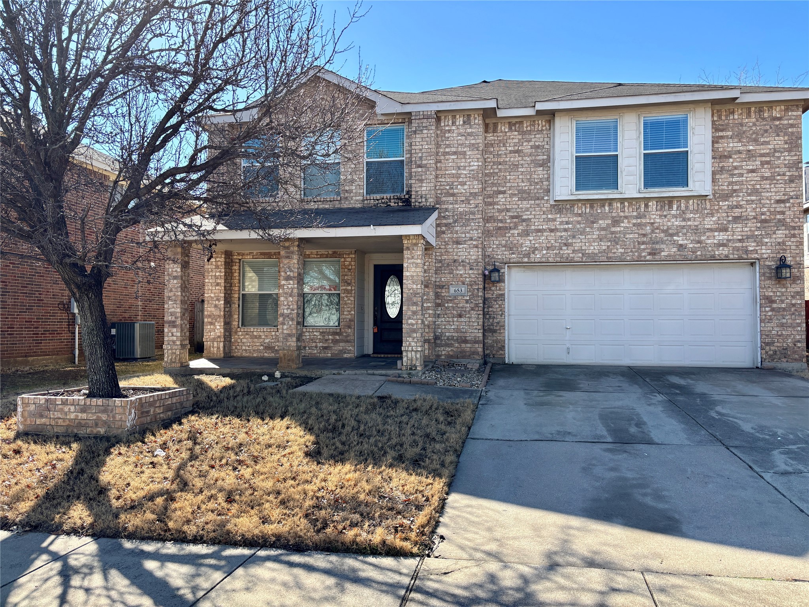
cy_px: 304
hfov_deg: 67.3
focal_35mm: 26
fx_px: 608
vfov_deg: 53.1
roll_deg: -0.4
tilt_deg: +2.2
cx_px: 404
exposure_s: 1/1164
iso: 50
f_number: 1.6
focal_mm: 5.96
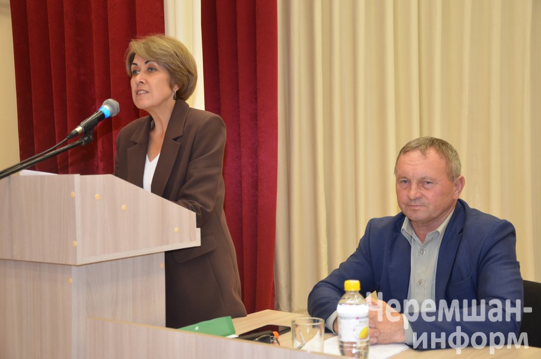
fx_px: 765
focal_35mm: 51
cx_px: 270
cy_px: 180
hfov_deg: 39.0
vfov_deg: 26.4
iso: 640
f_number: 4.2
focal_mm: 34
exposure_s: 1/60
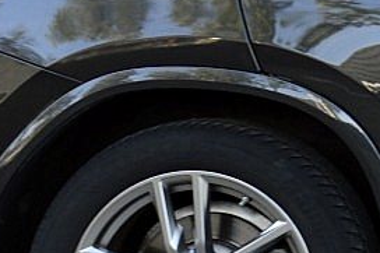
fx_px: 2078
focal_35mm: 197
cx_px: 844
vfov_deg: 6.9
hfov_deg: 9.5
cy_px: -14
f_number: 8
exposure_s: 1/80
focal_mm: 22
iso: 400
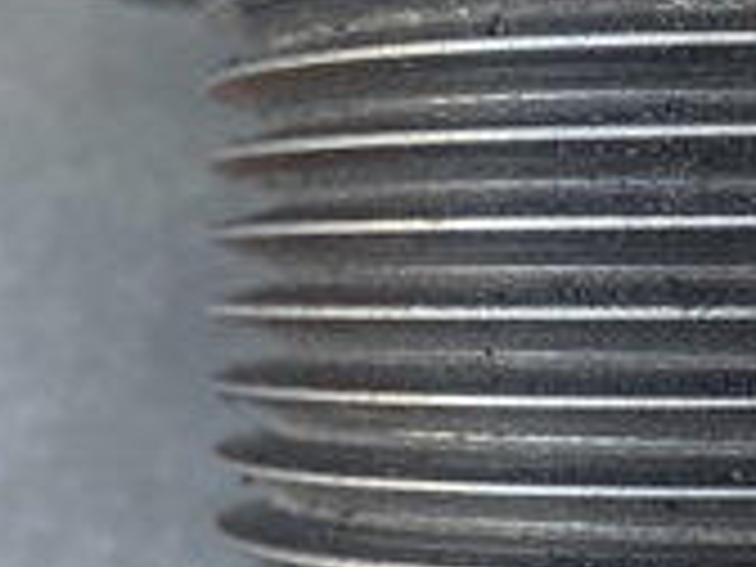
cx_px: 837
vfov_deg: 14.9
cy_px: 412
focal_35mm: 99
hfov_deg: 19.0
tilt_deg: -58.1
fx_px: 2162
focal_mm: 4.2
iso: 125
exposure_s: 1/121
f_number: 1.6
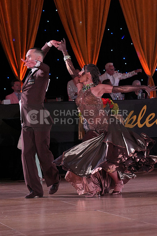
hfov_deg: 12.2
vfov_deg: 18.3
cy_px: 118
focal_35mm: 112
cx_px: 78
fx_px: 732
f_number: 4
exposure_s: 1/400
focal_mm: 75
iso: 1600
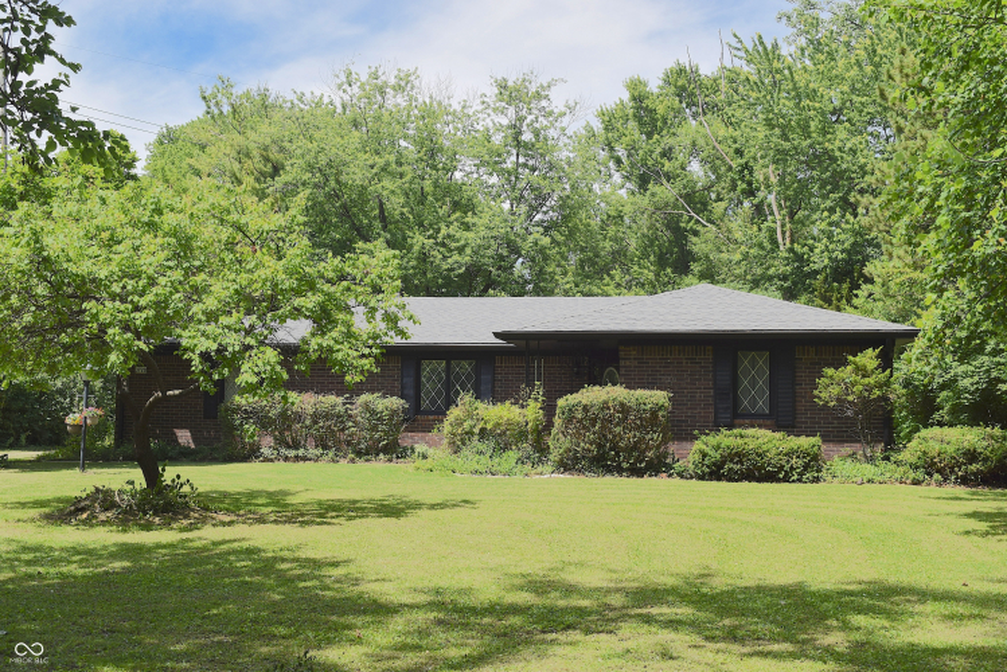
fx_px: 1133
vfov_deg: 33.0
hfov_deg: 47.9
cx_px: 504
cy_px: 336
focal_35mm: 40
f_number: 9
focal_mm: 27
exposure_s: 1/320
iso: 200
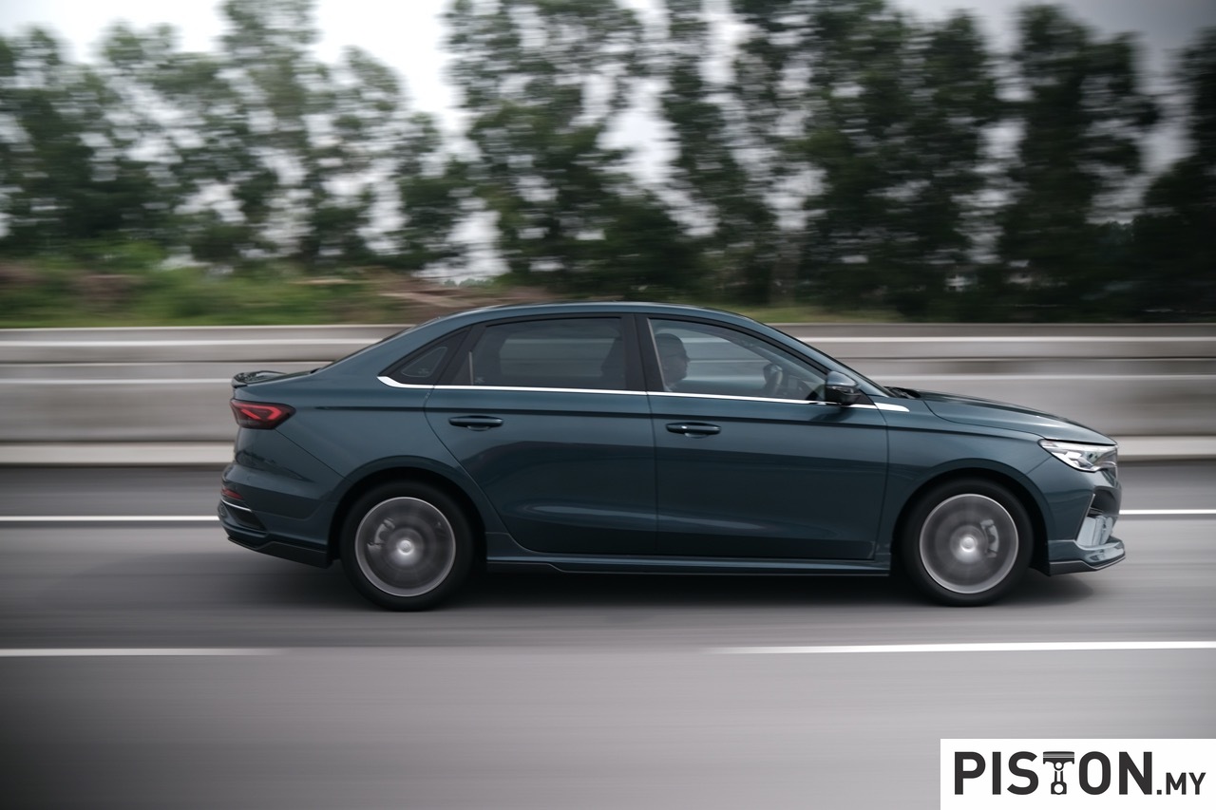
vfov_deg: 37.8
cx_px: 608
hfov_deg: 54.4
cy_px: 405
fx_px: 1182
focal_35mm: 35
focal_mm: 23
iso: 80
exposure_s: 1/15
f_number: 2.2
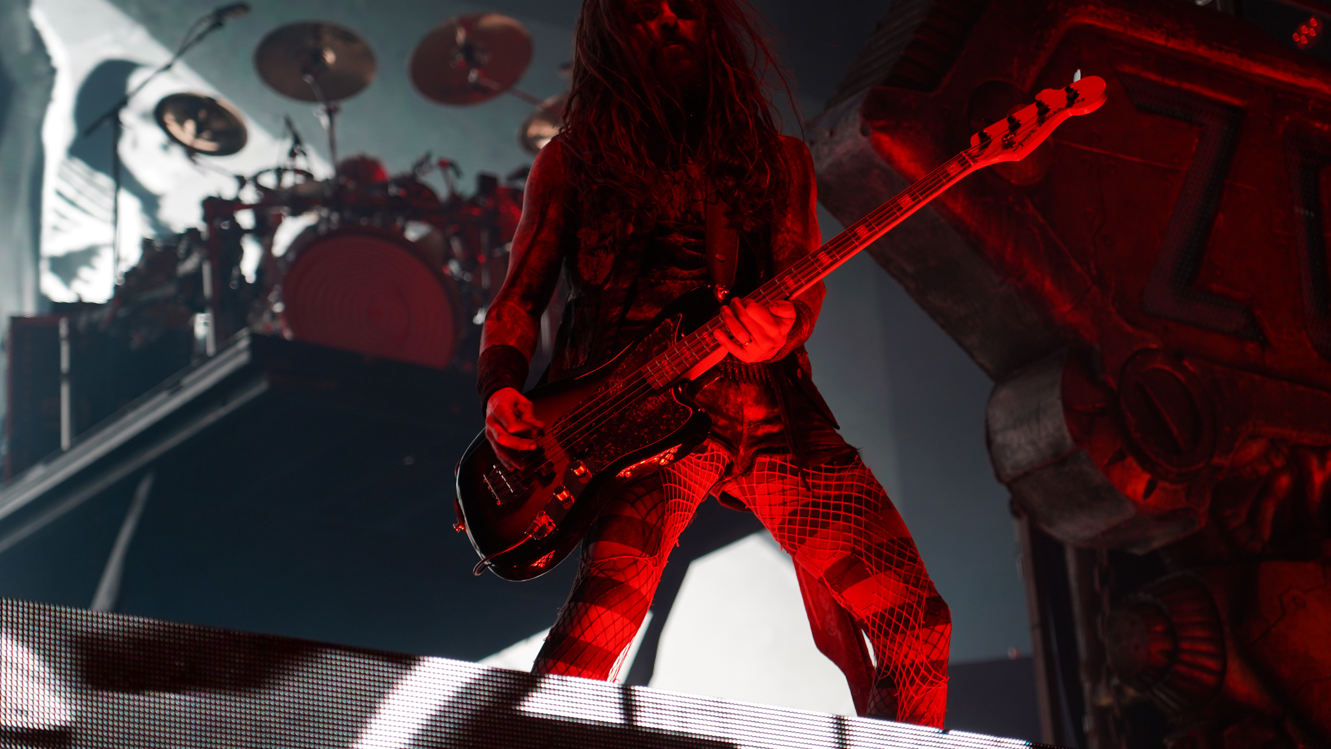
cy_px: 340
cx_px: 665
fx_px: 3529
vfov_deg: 12.1
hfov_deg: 21.4
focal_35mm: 100
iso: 400
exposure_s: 1/125
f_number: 4
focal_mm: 95
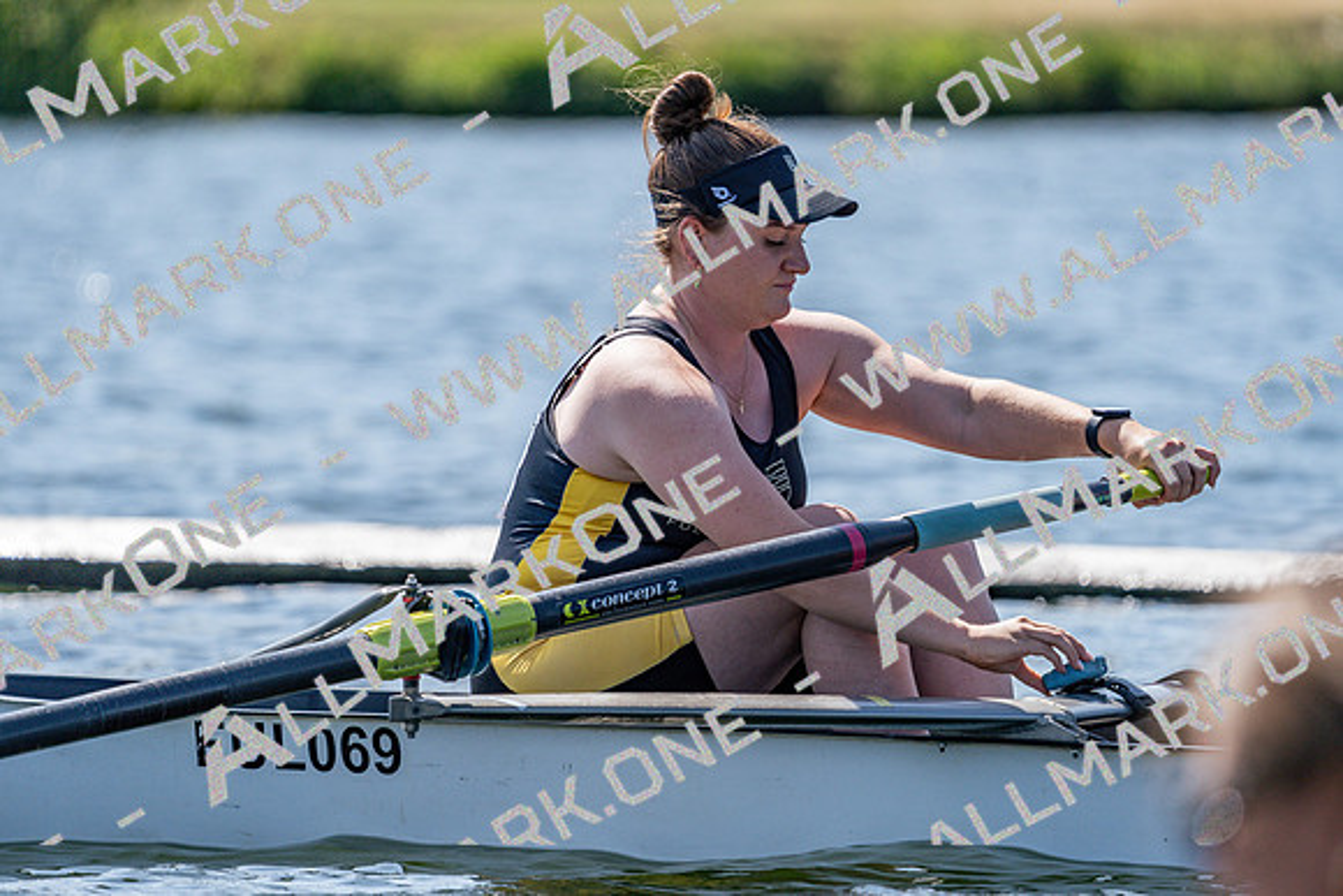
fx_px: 15746
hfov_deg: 4.9
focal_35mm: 422
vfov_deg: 3.3
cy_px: 448
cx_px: 672
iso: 320
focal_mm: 422
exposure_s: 1/2000
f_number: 6.3
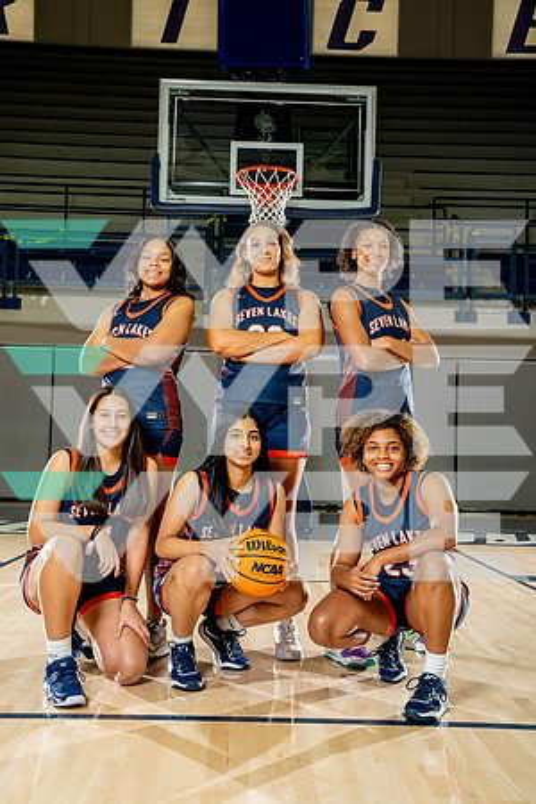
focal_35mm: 39
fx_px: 871
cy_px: 402
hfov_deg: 34.2
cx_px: 268
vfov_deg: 49.6
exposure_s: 1/250
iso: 640
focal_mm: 39
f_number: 8
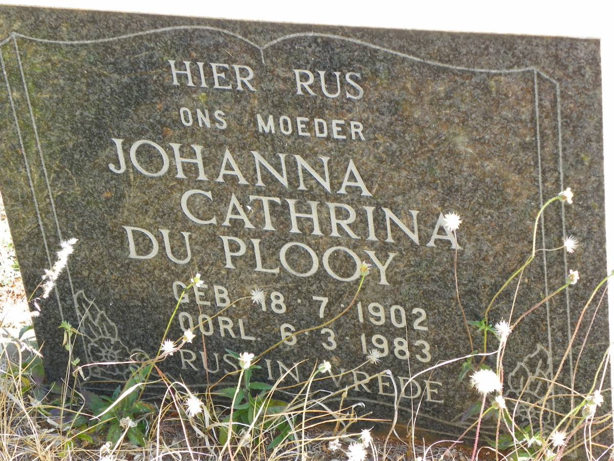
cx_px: 307
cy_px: 230
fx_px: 1827
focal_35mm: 103
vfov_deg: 14.4
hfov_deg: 19.1
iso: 64
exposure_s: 1/50
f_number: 4
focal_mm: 18.3
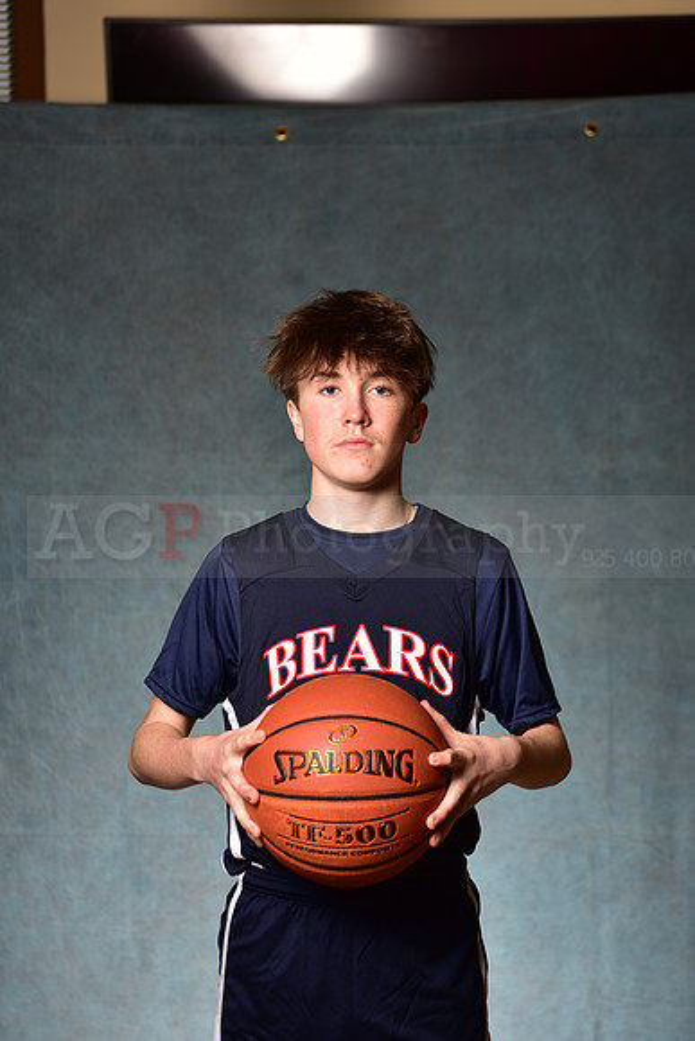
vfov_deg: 28.8
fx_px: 2026
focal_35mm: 70
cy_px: 520
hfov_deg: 19.5
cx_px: 348
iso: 100
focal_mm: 70
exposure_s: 1/200
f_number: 4.5
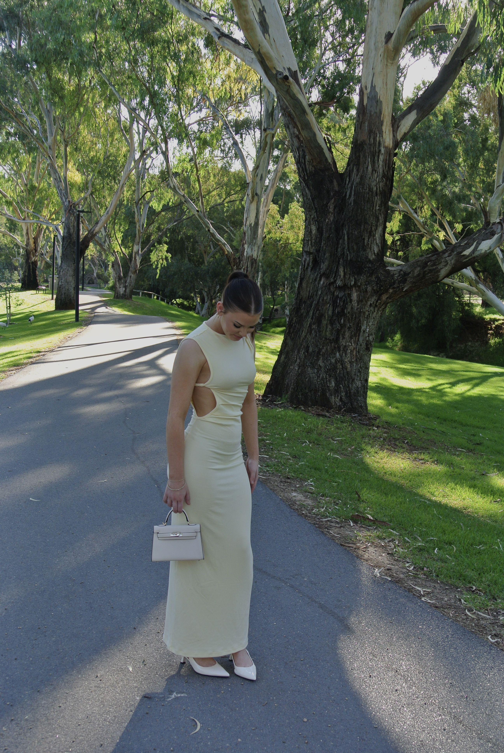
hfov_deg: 28.7
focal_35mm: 47
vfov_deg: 41.9
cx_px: 252
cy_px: 376
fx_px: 984
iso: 100
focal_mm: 17.5
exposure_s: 1/80
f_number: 4.5
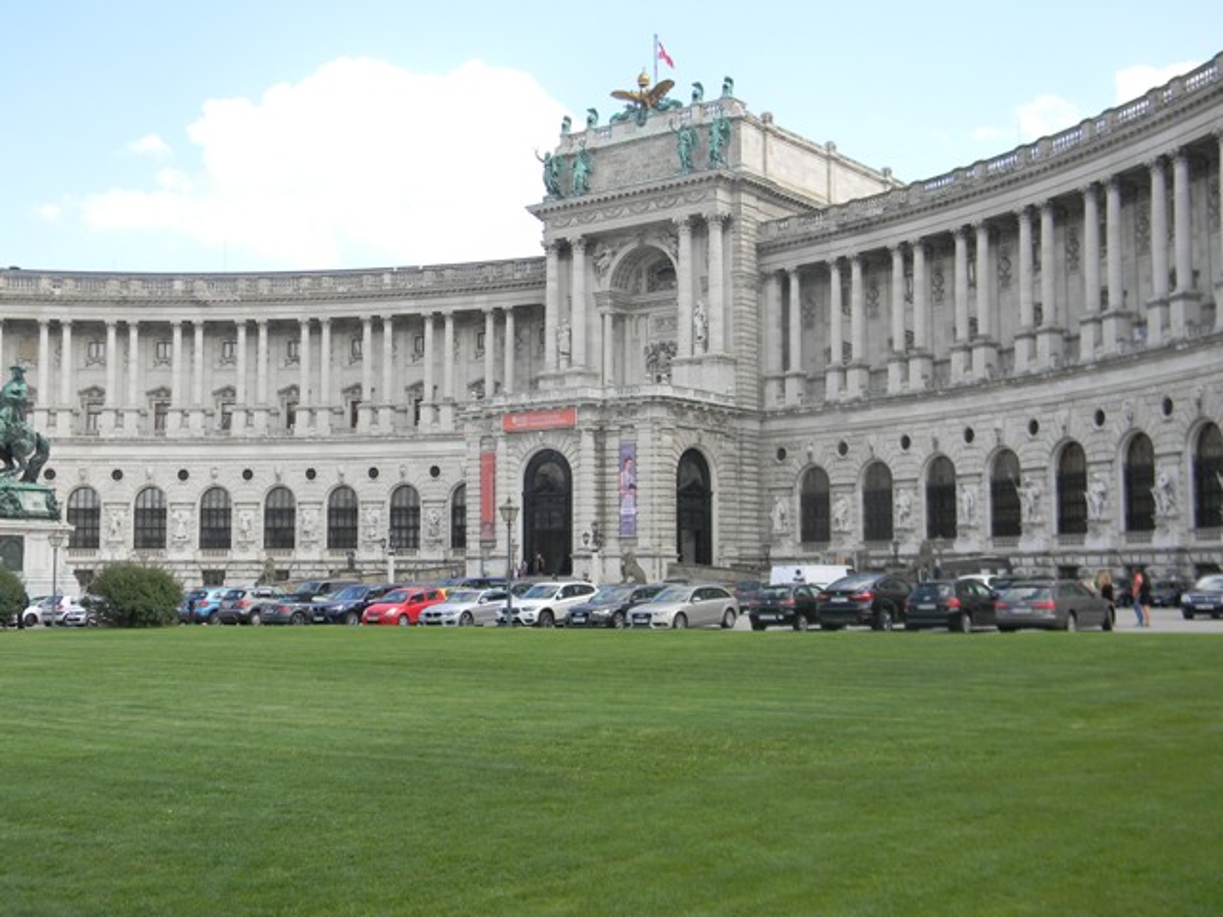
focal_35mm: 41
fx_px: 1449
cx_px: 612
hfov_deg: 45.8
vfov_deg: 35.1
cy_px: 458
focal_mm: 7.3
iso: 80
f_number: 3.8
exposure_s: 1/272
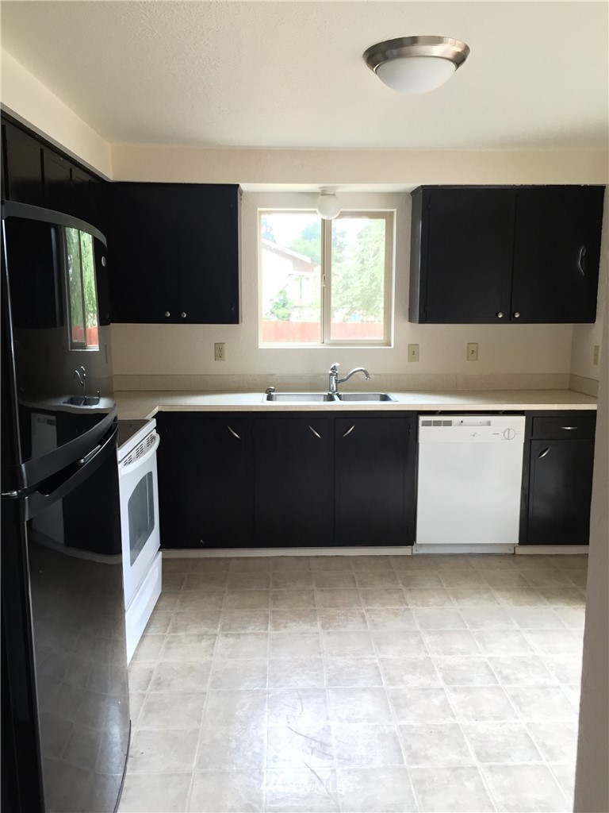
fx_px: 680
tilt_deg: -8.2
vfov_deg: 61.7
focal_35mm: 29
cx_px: 304
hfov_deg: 48.2
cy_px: 406
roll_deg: +0.5
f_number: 2.2
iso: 125
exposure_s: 1/30
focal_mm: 4.15
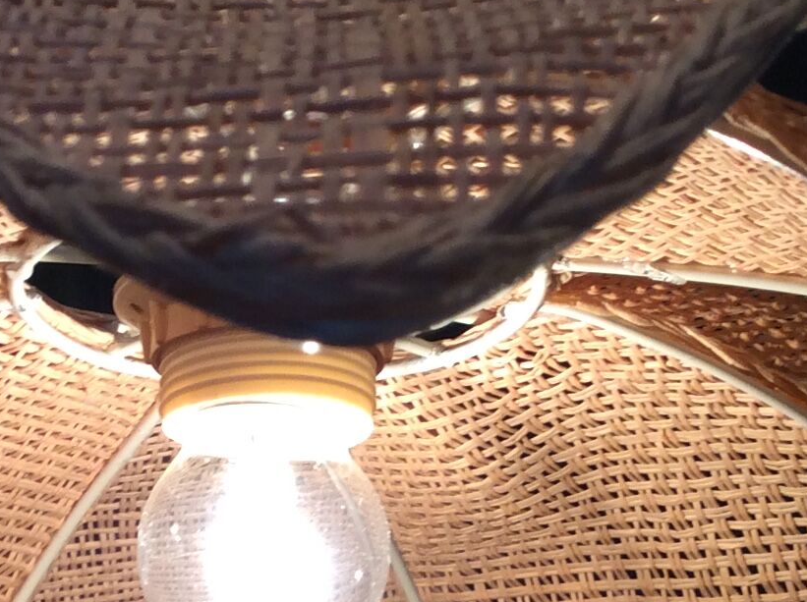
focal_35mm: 101
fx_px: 2351
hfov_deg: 19.4
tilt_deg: +13.7
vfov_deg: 14.5
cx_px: 245
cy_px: 532
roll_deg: -0.5
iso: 50
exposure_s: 1/50
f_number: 2.4
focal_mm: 3.3
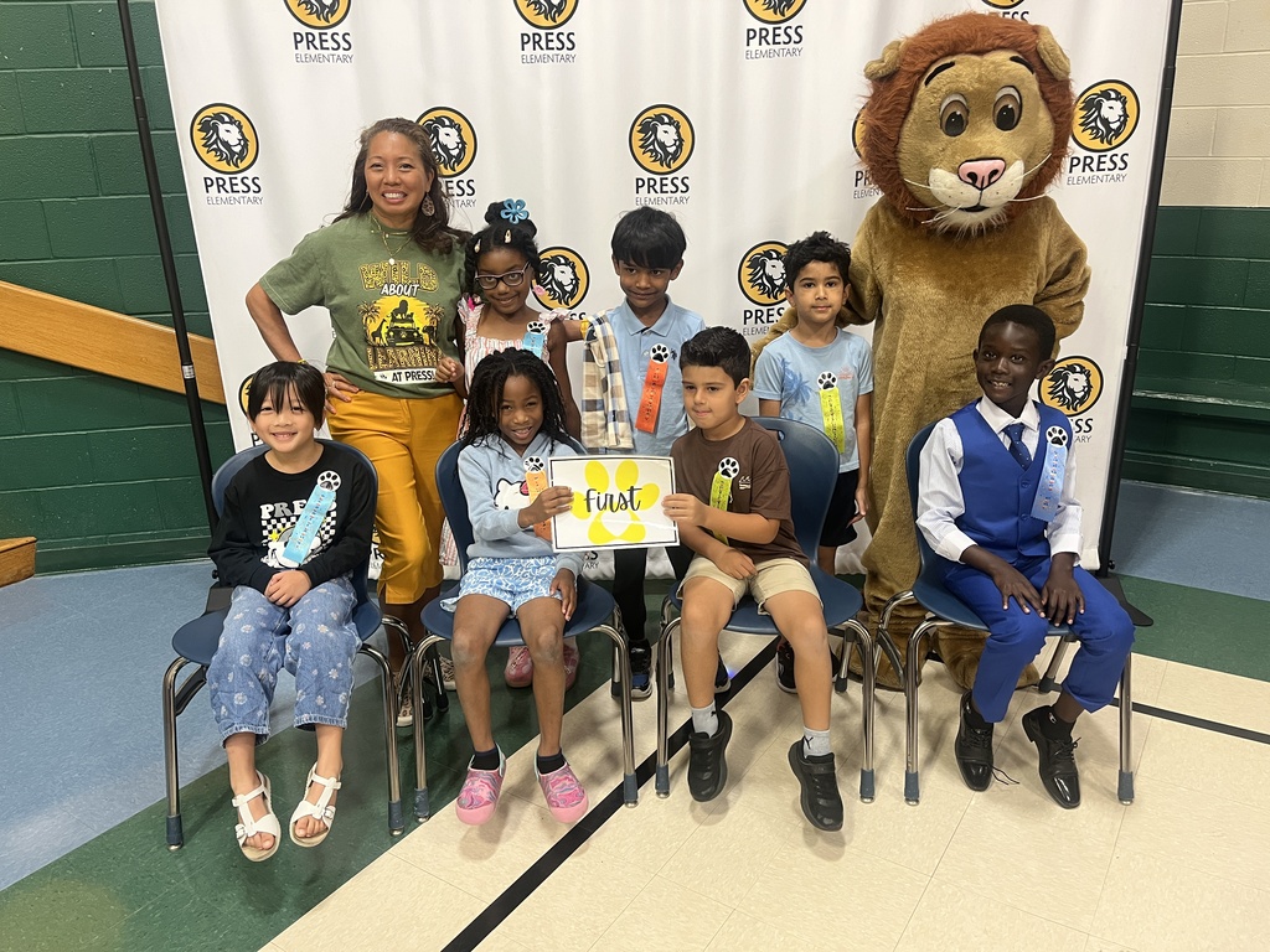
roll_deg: +1.7
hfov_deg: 67.3
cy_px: 476
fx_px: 954
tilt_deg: -18.1
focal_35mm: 26
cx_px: 635
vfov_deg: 53.1
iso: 200
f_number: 1.6
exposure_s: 1/60
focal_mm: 5.1
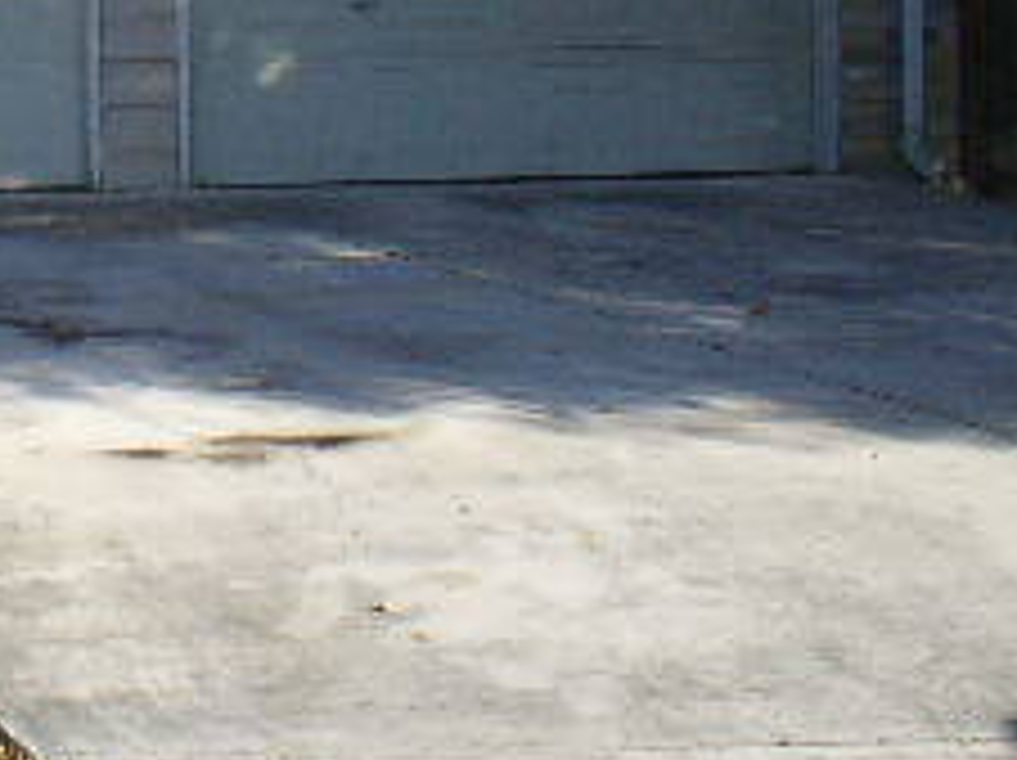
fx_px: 3082
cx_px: -238
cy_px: -153
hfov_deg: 17.7
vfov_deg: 13.7
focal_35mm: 105
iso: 100
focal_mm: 6.1
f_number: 5.6
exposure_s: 1/320
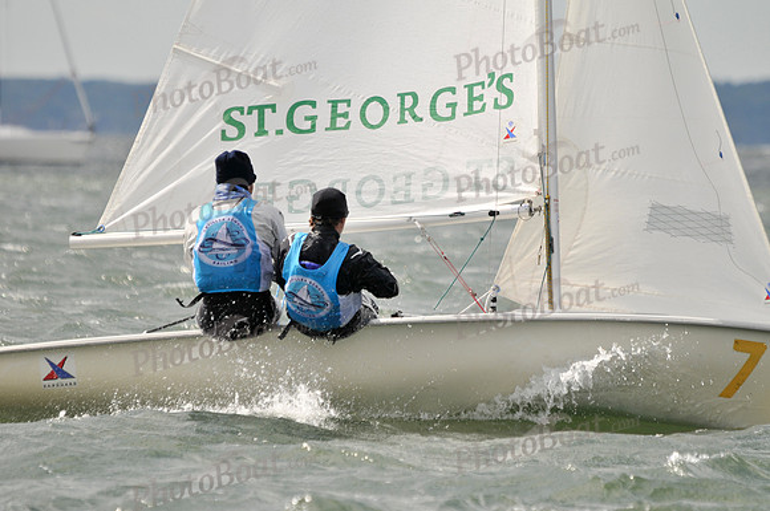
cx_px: 385
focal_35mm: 600
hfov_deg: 3.4
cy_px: 256
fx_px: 12815
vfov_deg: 2.3
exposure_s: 1/1000
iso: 200
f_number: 7.1
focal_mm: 400
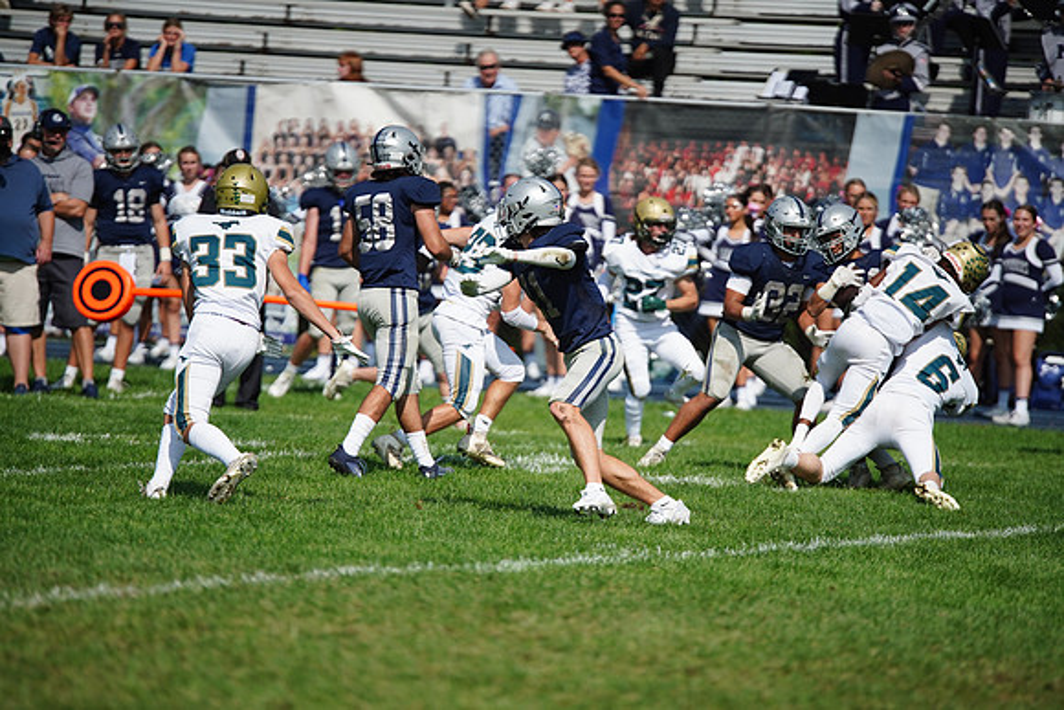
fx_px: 8868
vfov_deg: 4.6
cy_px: 355
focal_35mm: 300
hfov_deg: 6.9
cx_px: 532
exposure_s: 1/8000
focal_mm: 300
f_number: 2.8
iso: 400
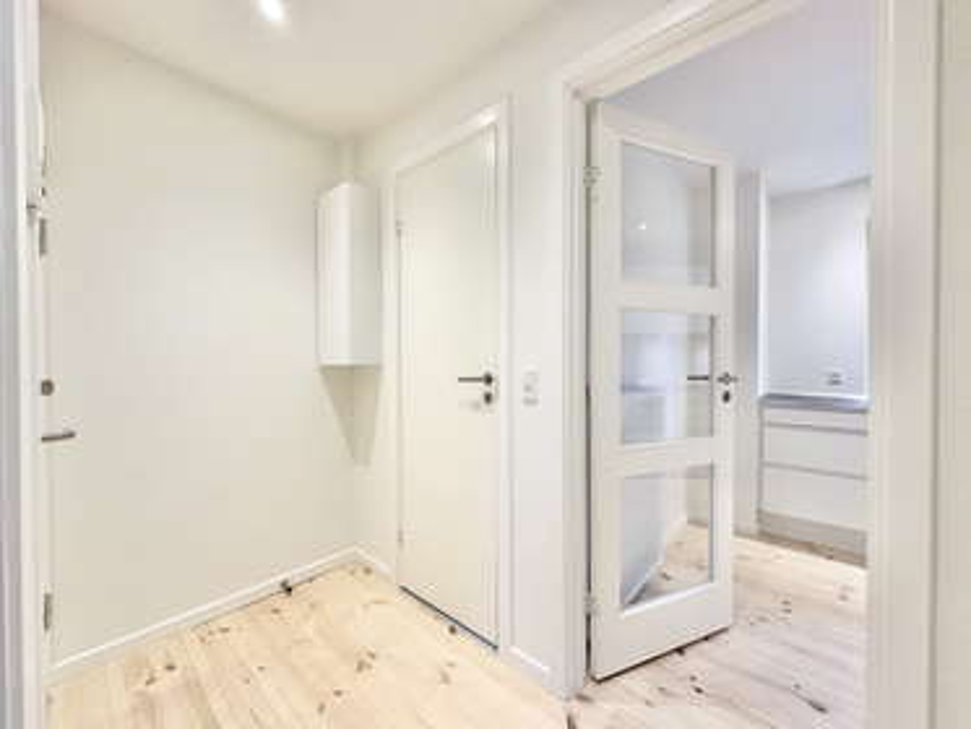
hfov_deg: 102.0
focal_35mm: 14
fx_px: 393
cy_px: 364
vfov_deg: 85.7
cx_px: 486
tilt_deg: -0.2
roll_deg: +0.0
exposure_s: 1/100
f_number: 2.2
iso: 200
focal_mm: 2.22
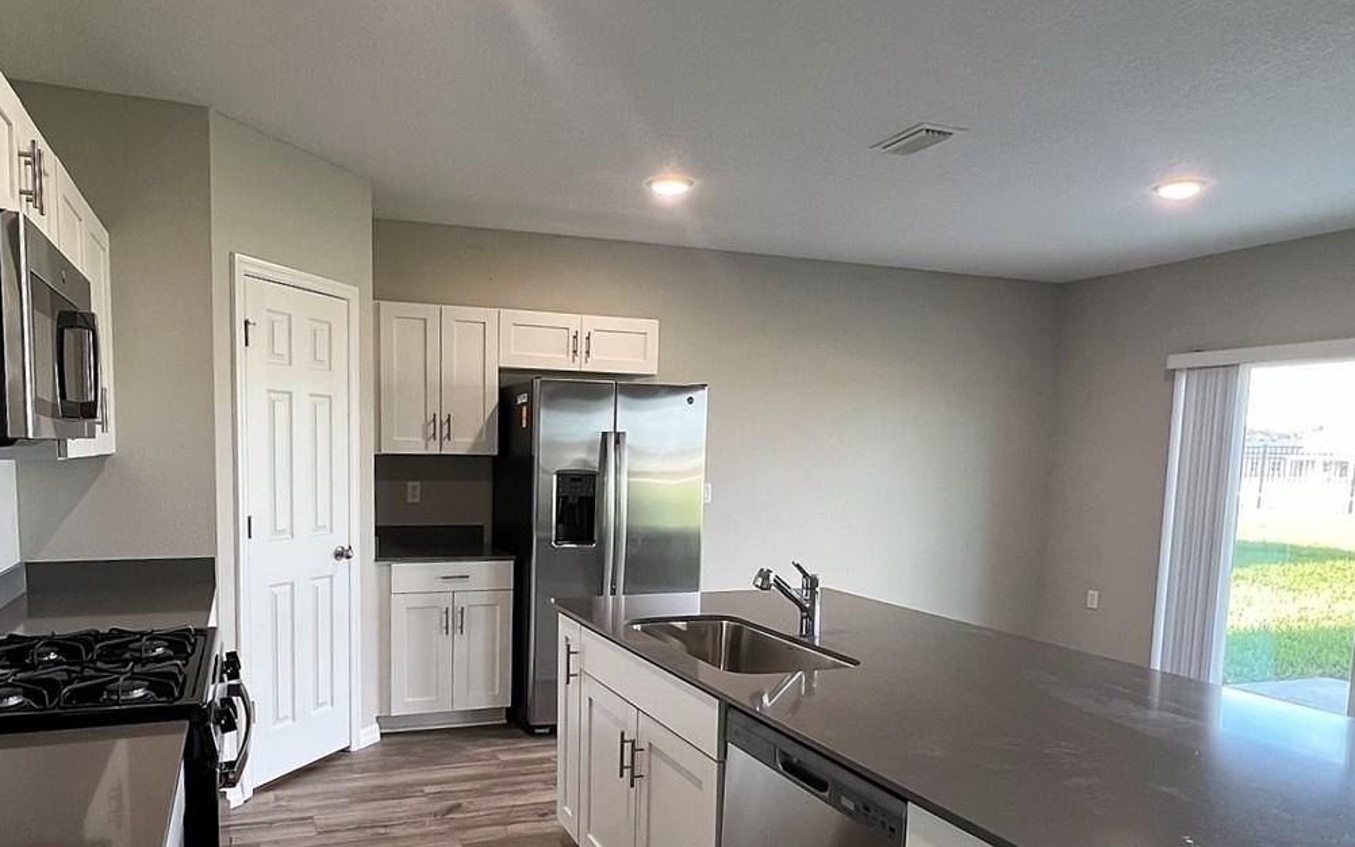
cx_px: 564
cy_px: 543
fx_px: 812
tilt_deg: -5.9
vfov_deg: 54.3
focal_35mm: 22
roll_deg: +0.9
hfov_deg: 79.0
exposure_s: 1/120
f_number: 1.8
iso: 200
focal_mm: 1.57
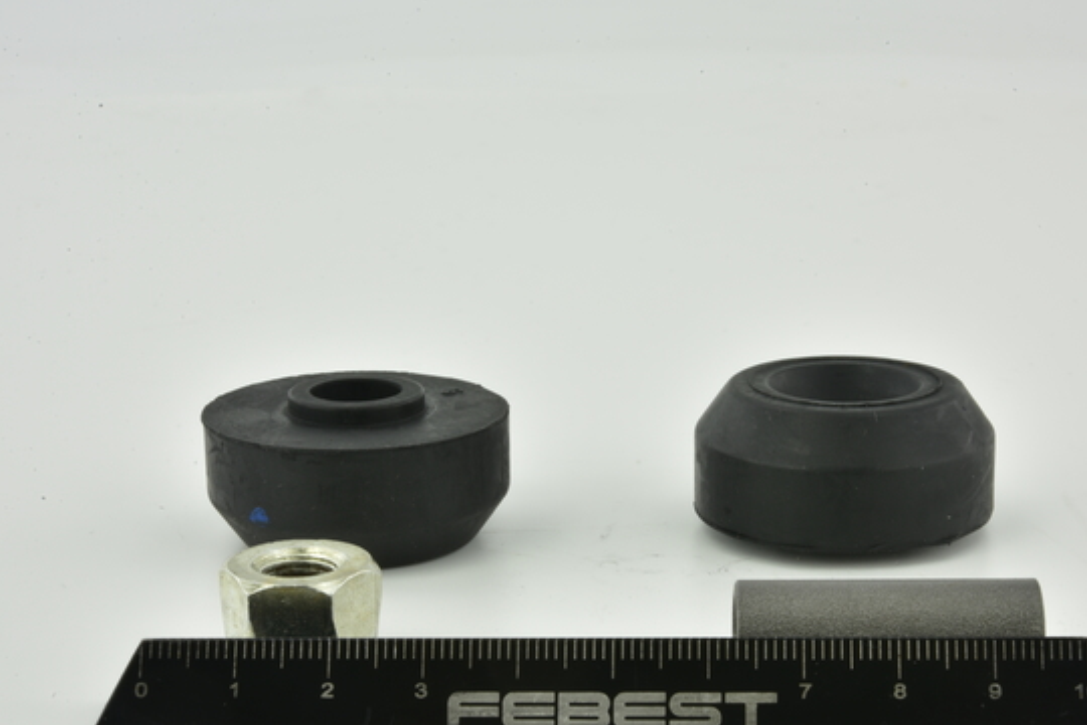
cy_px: 459
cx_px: 604
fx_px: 2415
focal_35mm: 80
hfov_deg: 25.3
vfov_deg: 17.0
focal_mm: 60
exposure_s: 1/3
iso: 64
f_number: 36
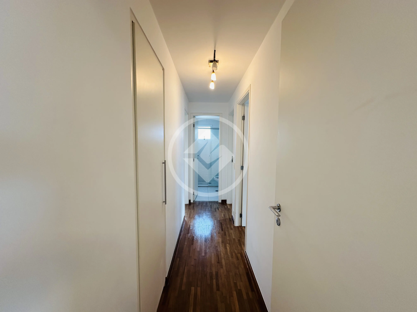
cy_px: 156
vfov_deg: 85.7
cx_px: 208
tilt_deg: -4.6
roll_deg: -0.5
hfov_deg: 102.1
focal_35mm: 14
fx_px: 169
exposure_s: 1/120
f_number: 2.2
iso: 125
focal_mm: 2.22
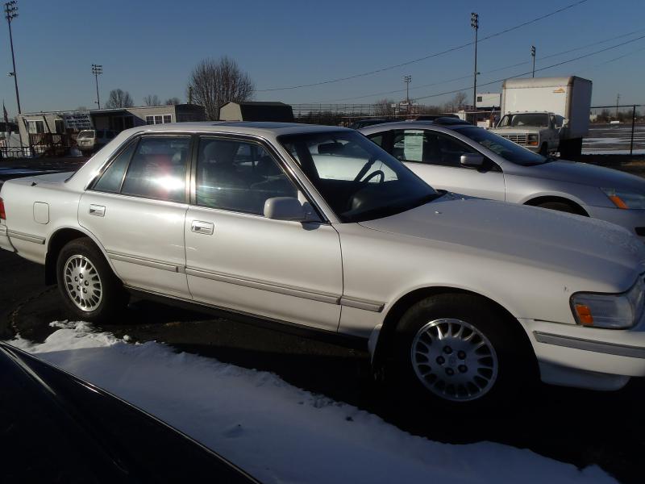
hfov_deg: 63.4
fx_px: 522
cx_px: 322
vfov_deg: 49.7
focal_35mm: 28
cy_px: 242
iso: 80
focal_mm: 5
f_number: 5.6
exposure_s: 1/1000
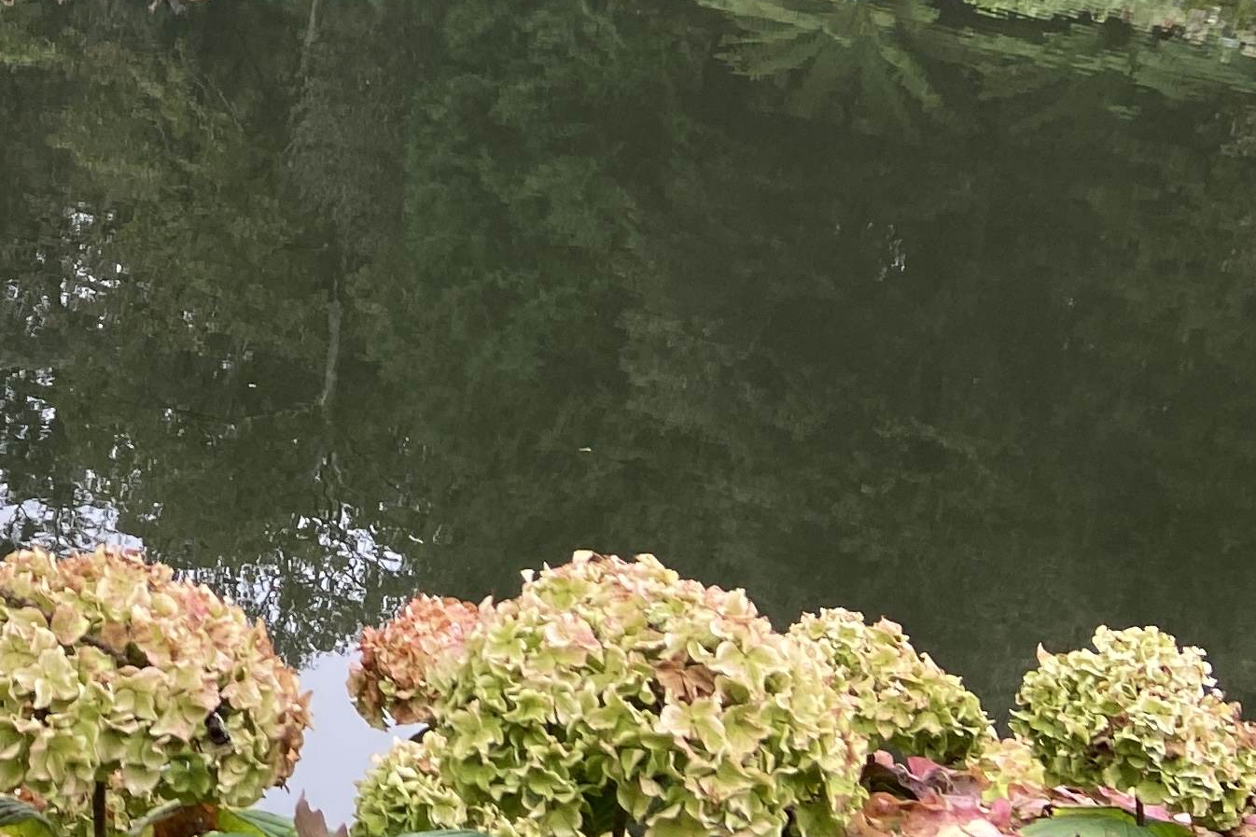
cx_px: -209
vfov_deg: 16.4
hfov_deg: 23.2
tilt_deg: -8.7
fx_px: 2825
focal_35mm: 81
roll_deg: +0.0
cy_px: -31
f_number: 1.8
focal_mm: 4.25
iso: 50
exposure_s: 1/122
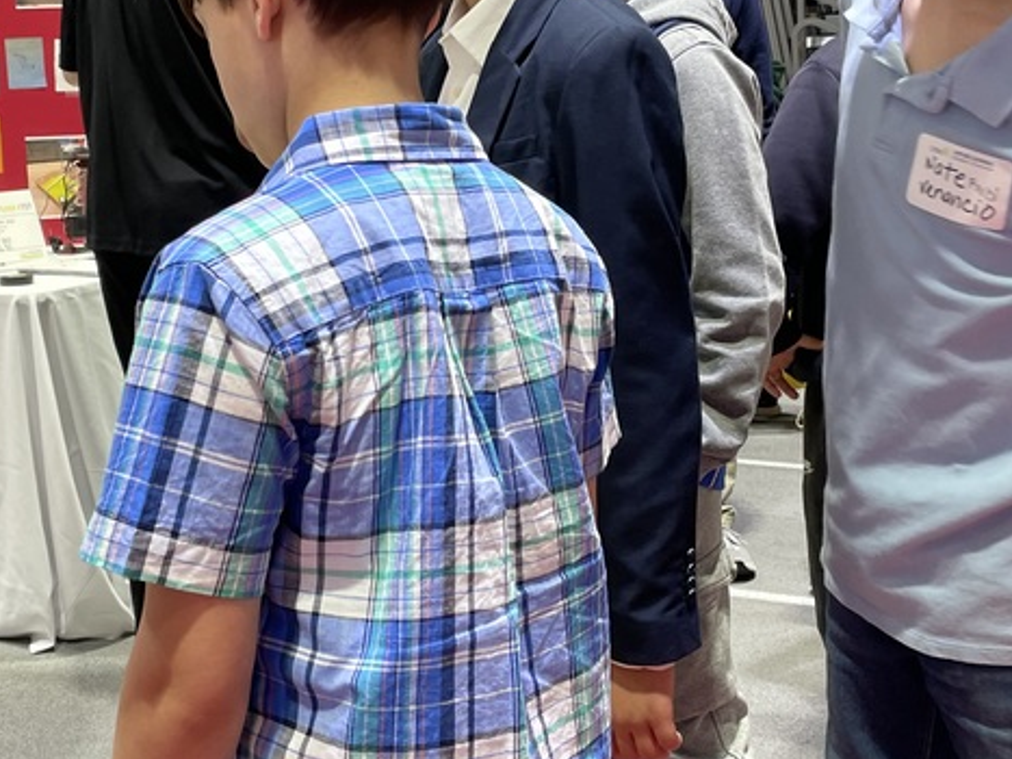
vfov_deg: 25.6
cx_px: 425
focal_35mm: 57
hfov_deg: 33.7
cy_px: 284
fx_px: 1666
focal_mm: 4.2
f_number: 1.6
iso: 64
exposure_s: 1/60
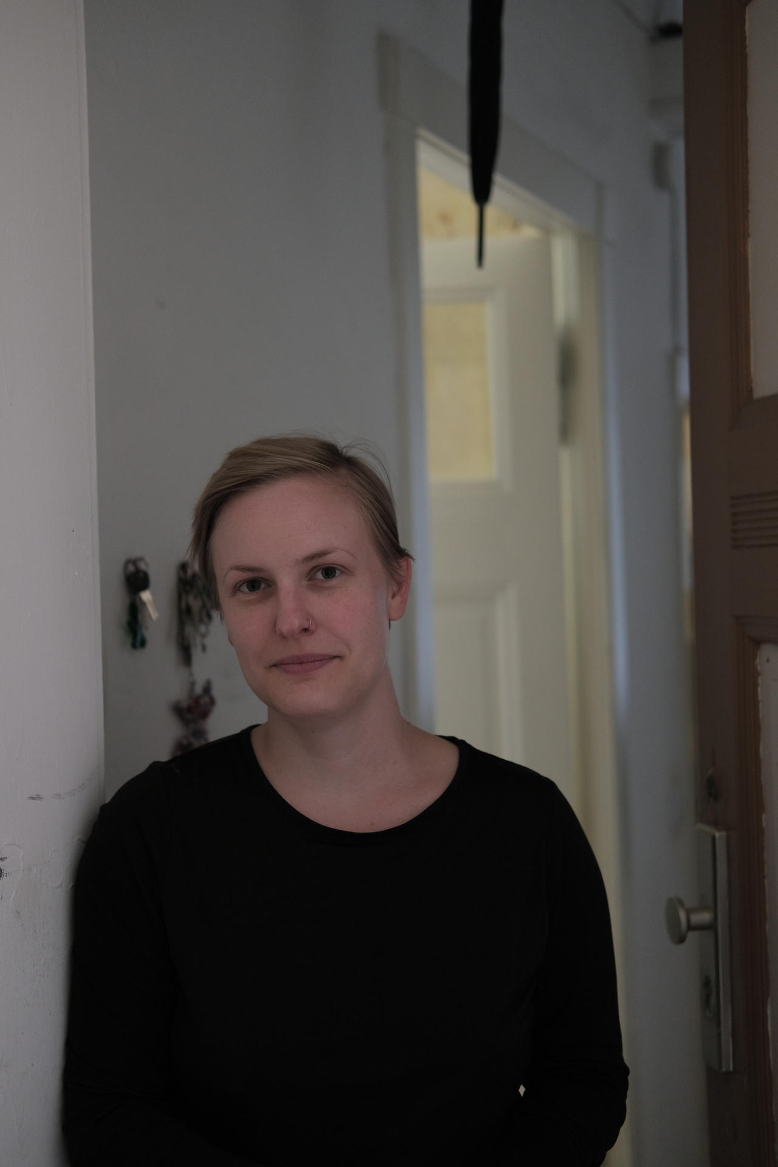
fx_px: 1718
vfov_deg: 37.5
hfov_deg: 25.5
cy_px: 584
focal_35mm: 53
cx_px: 389
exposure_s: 1/100
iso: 800
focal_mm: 35
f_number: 2
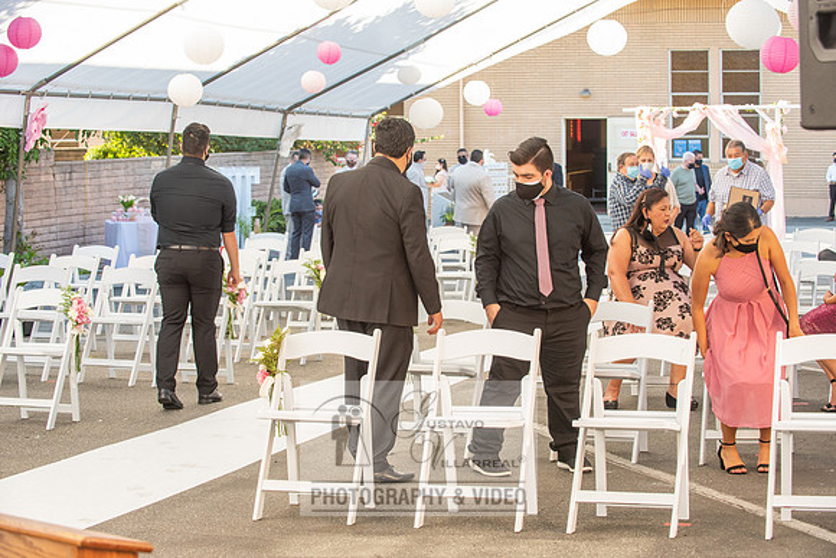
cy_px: 279
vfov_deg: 17.1
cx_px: 418
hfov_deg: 25.4
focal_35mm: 80
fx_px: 1858
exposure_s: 1/160
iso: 640
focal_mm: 80
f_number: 6.3
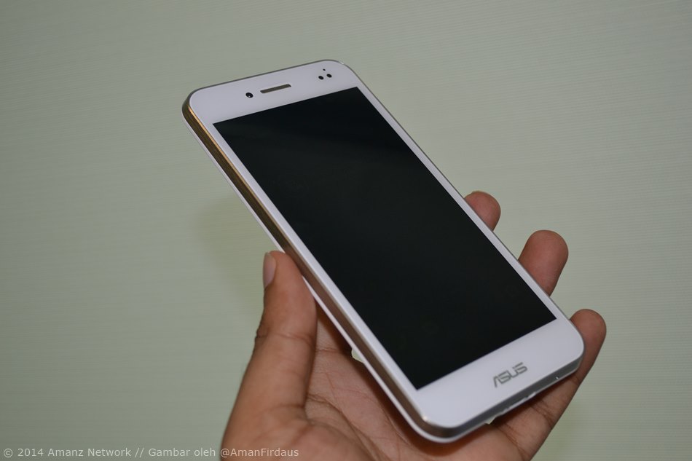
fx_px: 1009
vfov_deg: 25.7
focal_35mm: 52
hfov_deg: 37.9
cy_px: 230
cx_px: 346
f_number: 5
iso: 320
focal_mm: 35
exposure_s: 1/60
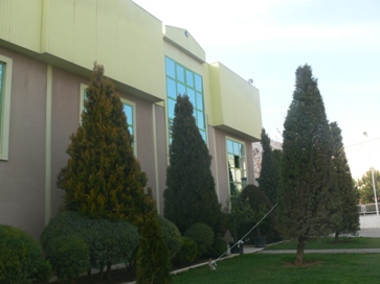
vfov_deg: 40.7
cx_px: 190
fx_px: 384
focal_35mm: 35
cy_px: 142
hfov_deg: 52.6
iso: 80
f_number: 4.5
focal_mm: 7.4
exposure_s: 1/125
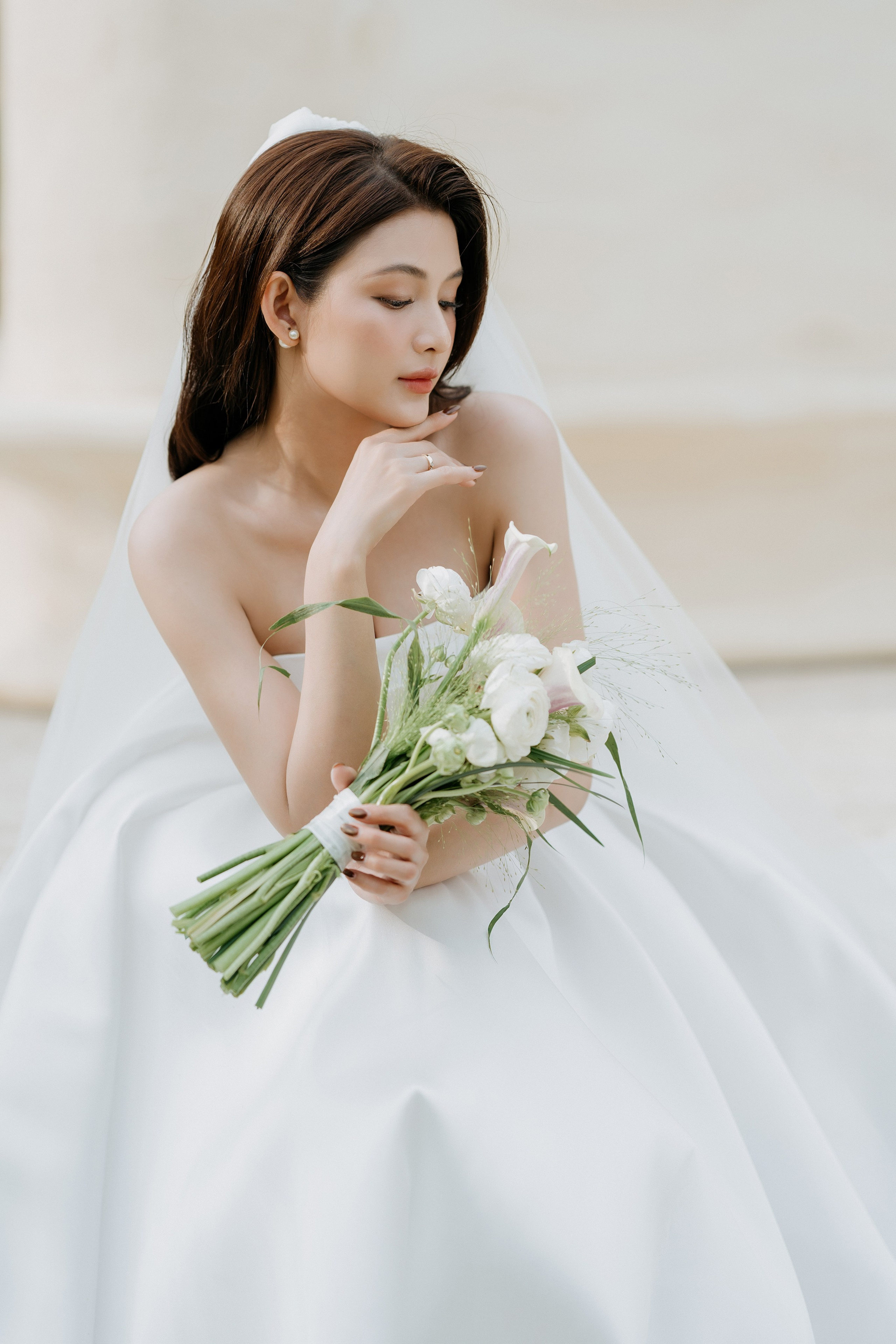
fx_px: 3173
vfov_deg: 23.9
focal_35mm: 85
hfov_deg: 16.1
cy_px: 672
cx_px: 448
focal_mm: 85
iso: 160
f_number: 1.8
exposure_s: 1/1600
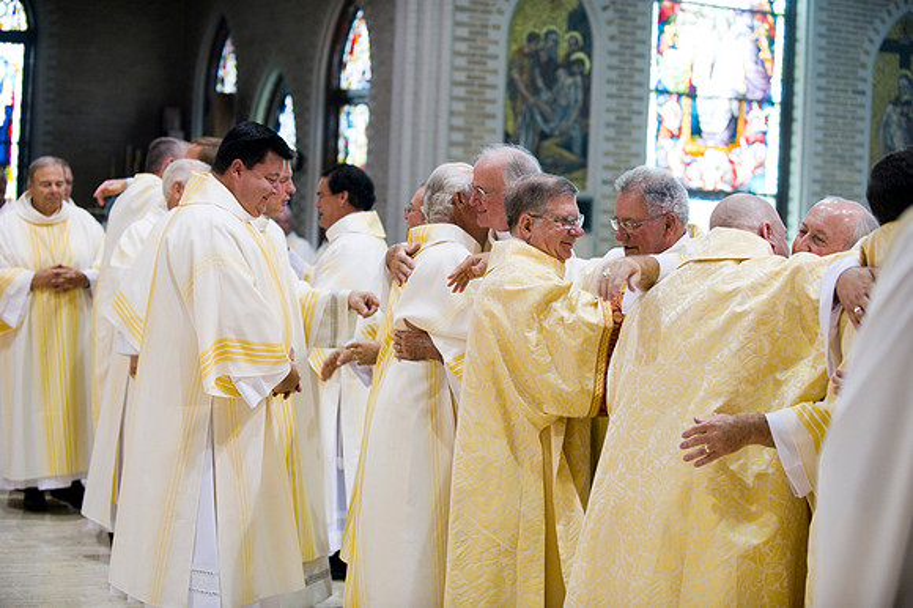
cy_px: 304
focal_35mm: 70
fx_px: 1774
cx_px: 456
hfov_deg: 28.9
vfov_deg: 19.4
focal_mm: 70
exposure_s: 1/125
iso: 2000
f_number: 2.8
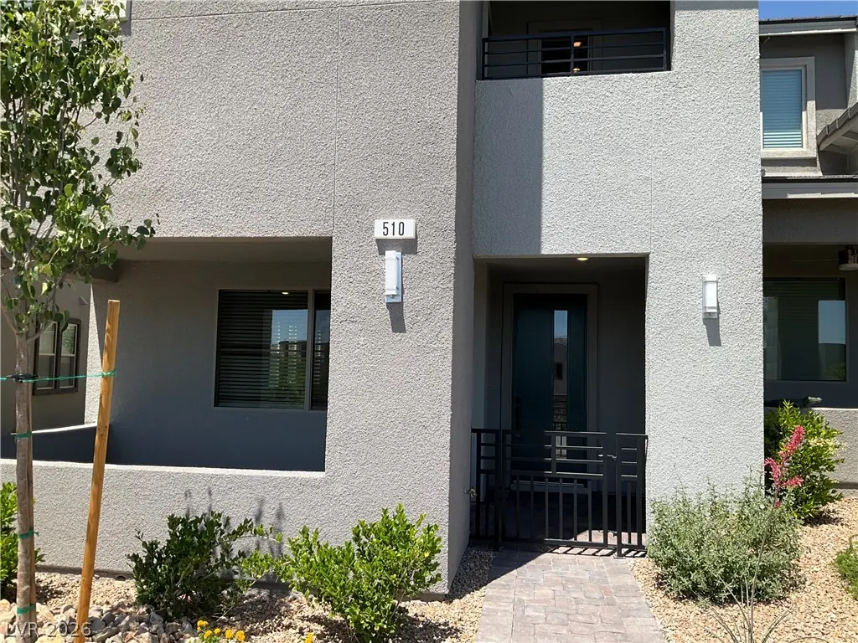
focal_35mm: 29
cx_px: 429
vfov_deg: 48.2
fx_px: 719
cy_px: 322
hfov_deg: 61.7
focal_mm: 3
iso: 25
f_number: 1.8
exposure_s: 1/1377
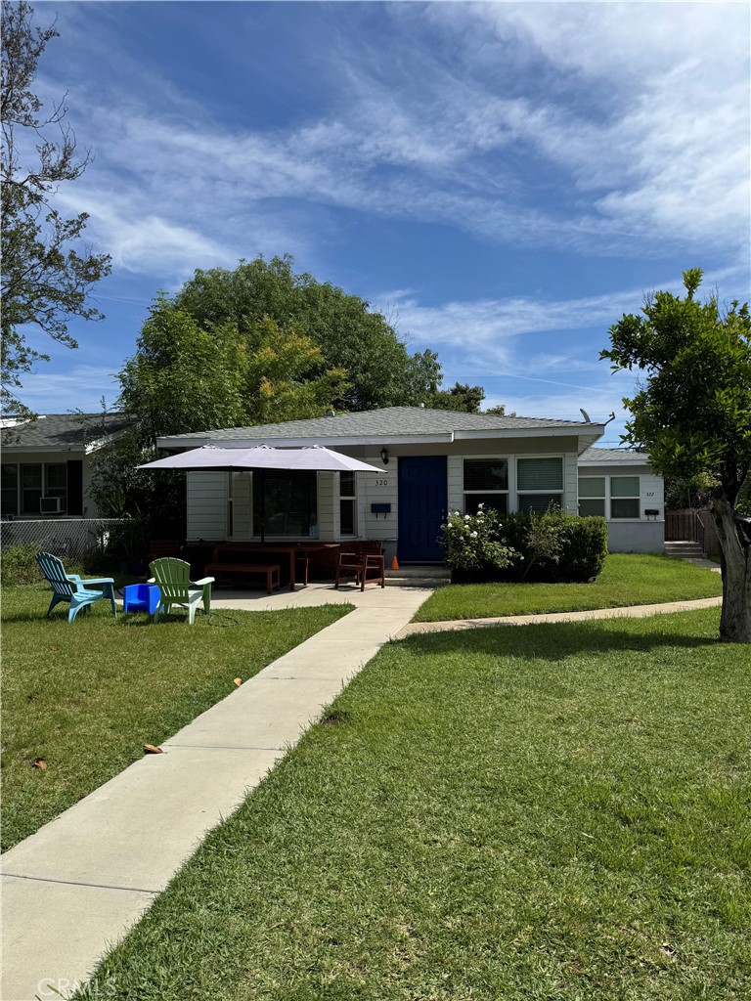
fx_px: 694
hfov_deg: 56.8
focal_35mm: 24
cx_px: 376
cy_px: 500
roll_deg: +0.2
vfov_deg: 71.6
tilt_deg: +1.0
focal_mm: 6.76
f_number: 1.78
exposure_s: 1/5814
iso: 80
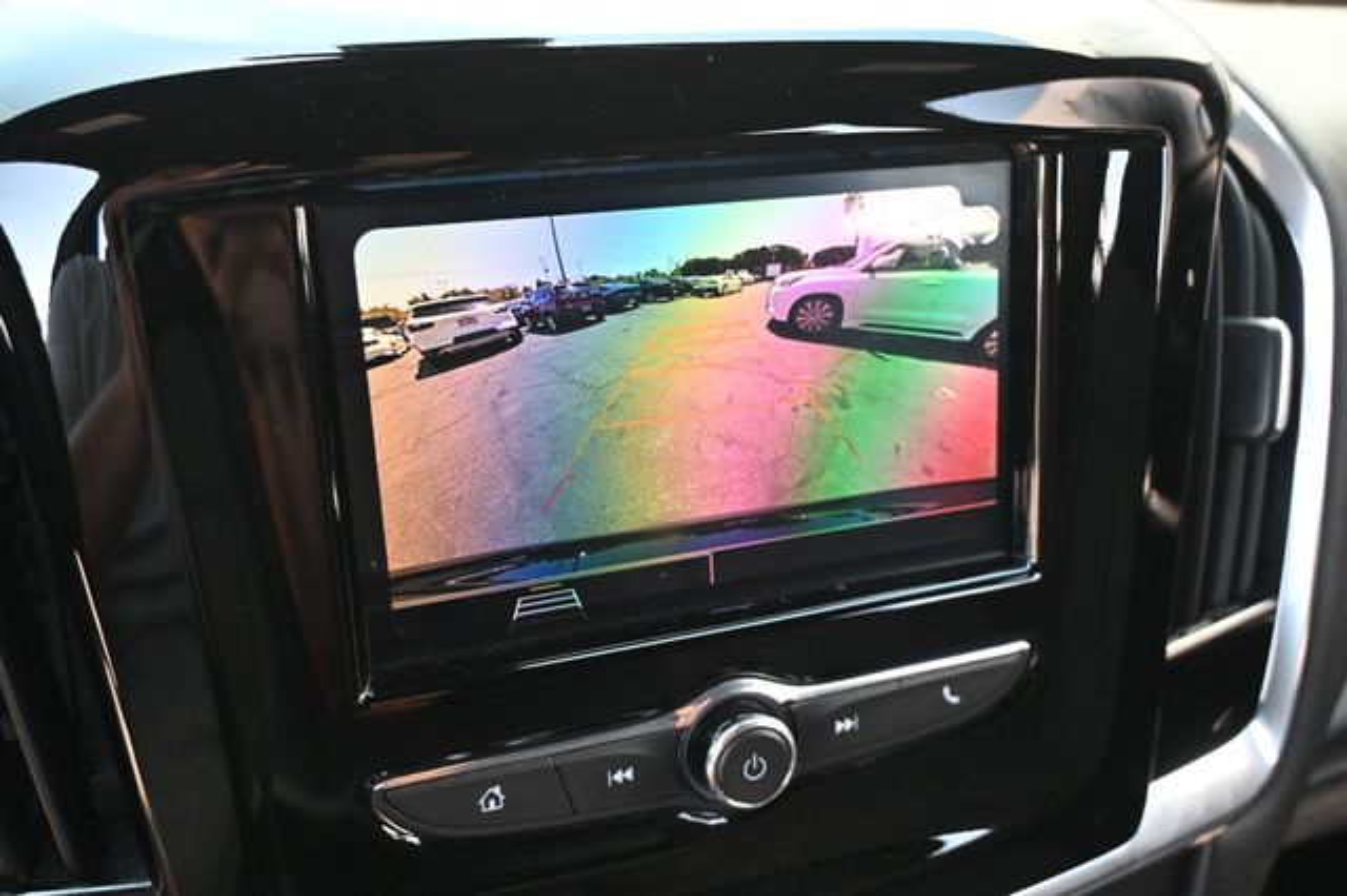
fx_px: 1262
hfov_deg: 56.2
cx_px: 674
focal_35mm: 34
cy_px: 448
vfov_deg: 39.1
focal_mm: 22.5
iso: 1250
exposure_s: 1/125
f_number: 4
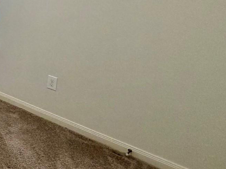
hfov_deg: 29.1
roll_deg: -0.7
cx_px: -103
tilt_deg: -10.1
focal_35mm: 44
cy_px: 11
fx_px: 287
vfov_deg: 31.1
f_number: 2.2
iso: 160
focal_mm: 2.22
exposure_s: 1/60
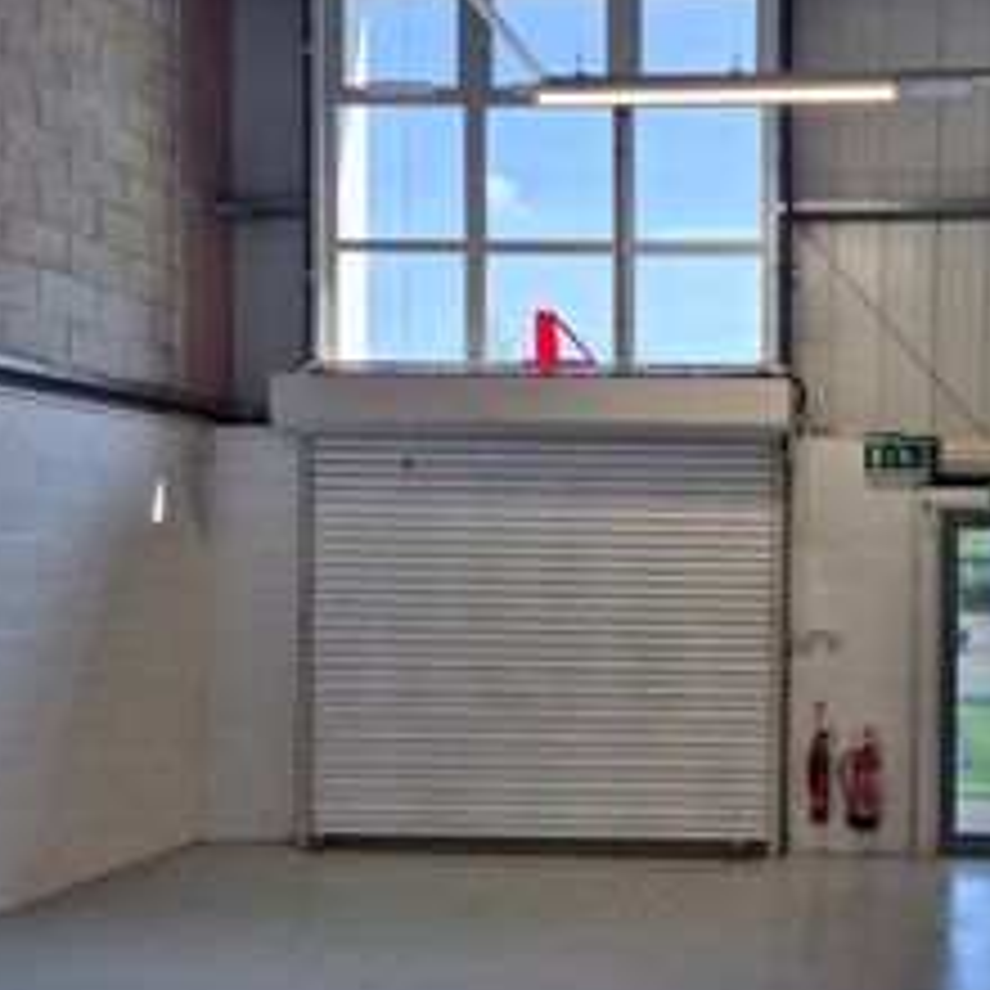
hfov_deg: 41.8
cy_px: 585
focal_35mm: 37
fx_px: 1197
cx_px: 864
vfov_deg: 44.7
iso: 25
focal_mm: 5.4
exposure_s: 1/351
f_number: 1.8
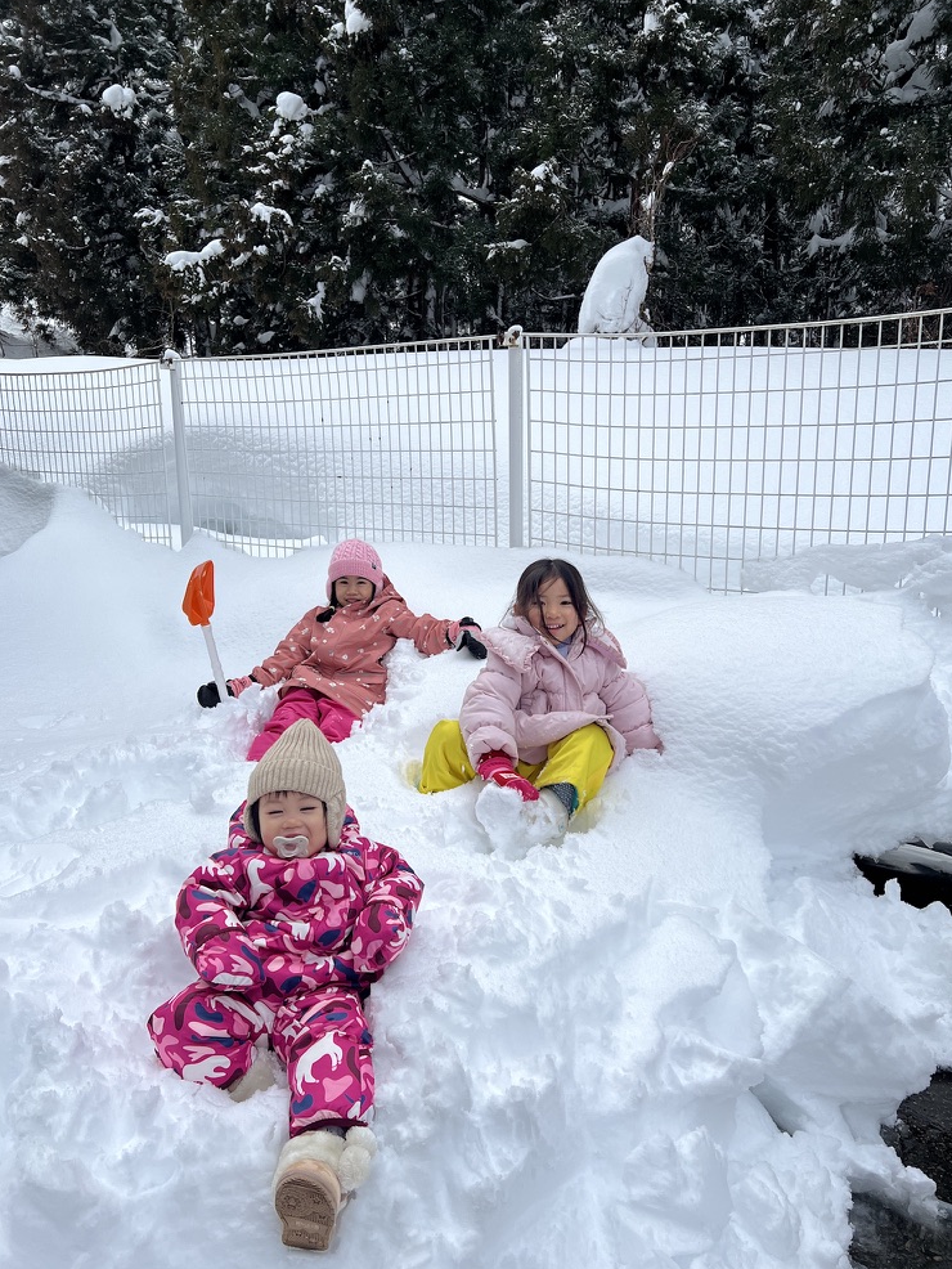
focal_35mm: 27
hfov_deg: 51.4
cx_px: 472
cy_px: 645
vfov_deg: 65.3
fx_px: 990
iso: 50
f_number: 1.5
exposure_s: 1/4115
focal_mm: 5.7
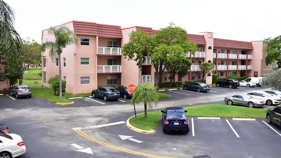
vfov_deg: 33.7
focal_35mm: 35
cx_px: 140
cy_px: 87
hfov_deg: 56.6
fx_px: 261
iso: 100
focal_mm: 22
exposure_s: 1/200
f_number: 5.6
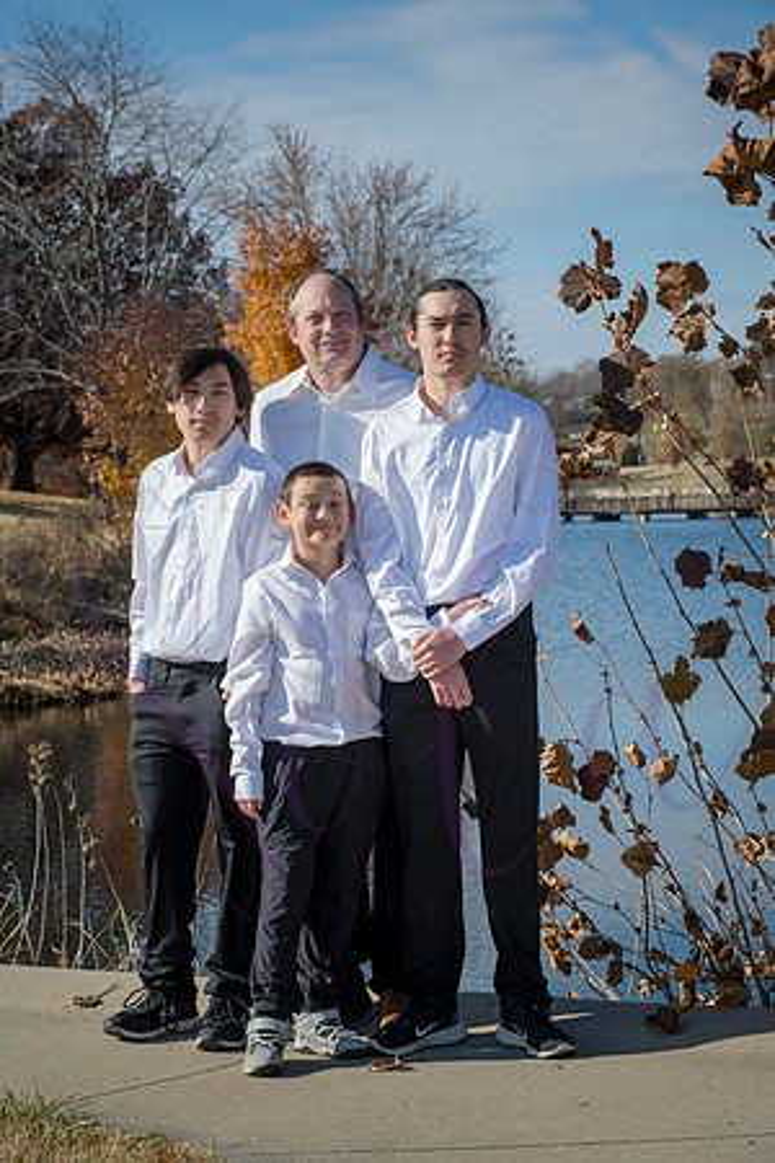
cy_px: 582
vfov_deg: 25.4
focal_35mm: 80
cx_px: 388
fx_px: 2583
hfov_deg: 17.1
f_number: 10
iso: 400
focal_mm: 80
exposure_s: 1/800
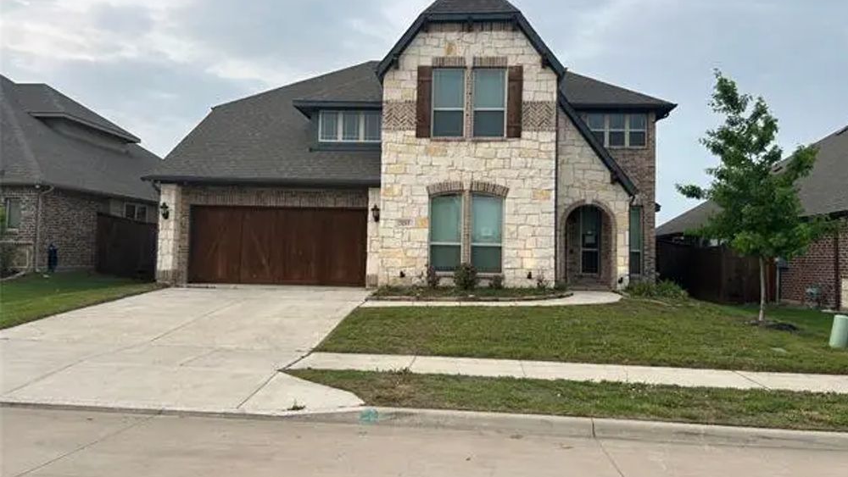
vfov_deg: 40.2
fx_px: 652
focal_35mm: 29
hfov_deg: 66.0
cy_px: 212
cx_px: 433
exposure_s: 1/859
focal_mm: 5.7
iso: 50
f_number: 1.5
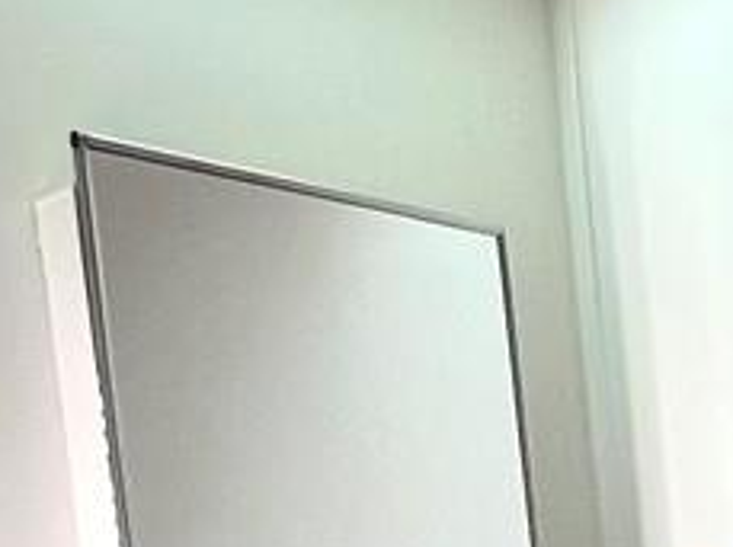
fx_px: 1924
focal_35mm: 91
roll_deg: +5.4
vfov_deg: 14.4
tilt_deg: -4.5
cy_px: 969
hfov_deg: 19.8
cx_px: 963
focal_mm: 1.57
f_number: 1.8
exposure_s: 1/60
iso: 160
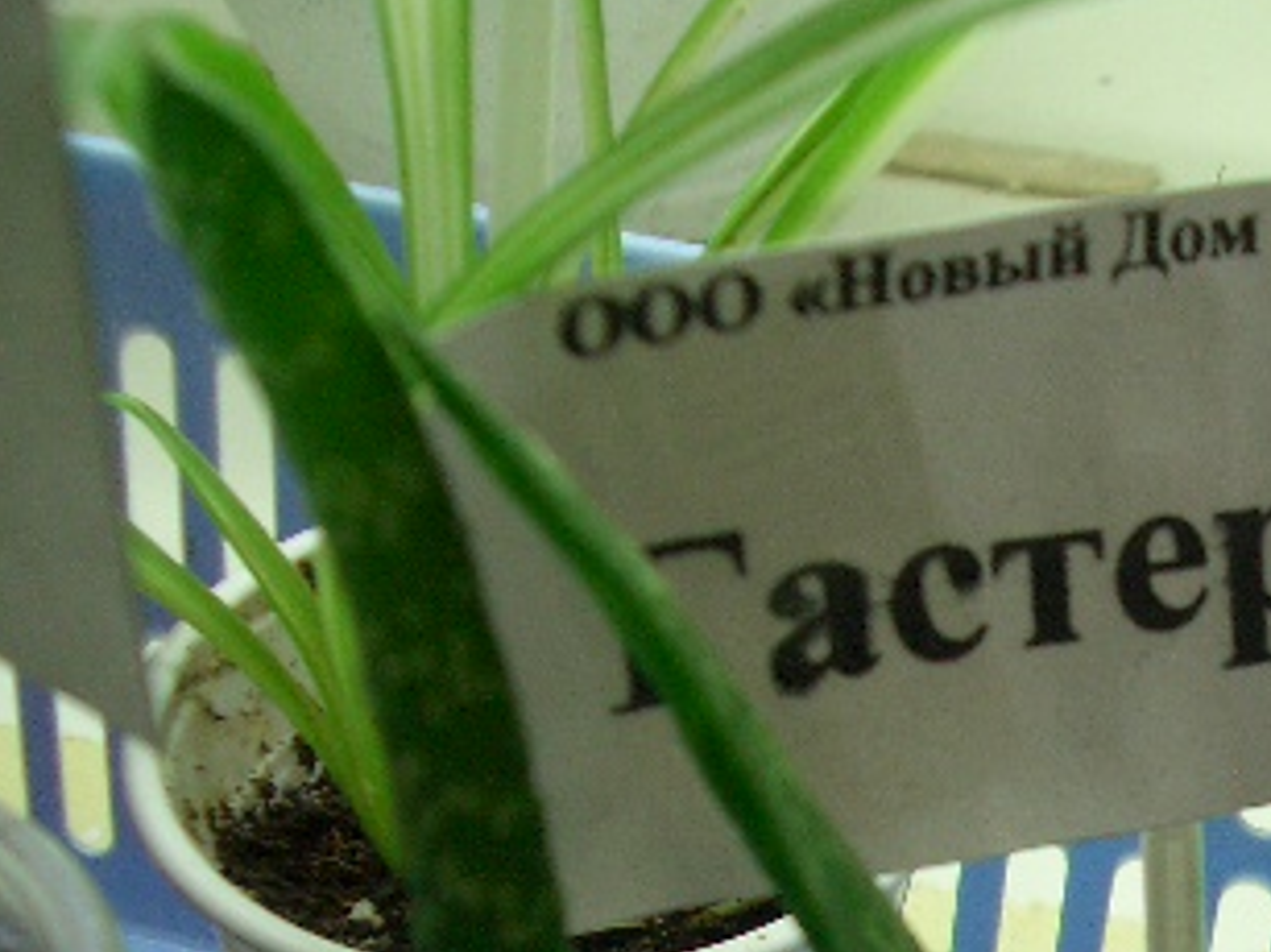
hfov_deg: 25.4
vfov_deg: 19.6
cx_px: 1254
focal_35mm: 73
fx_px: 2679
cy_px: 956
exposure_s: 1/100
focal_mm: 5.8
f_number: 2.6
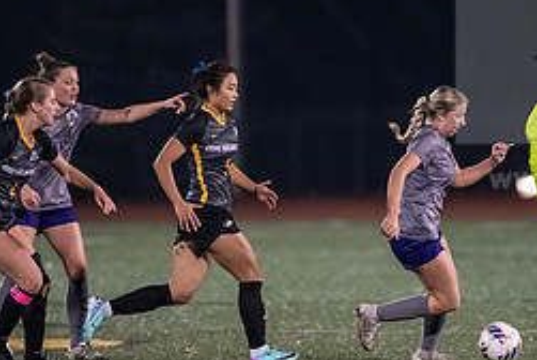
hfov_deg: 3.0
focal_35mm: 692
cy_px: 224
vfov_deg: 2.0
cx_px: 392
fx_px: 10334
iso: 8000
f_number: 2.8
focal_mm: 300
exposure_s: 1/1000
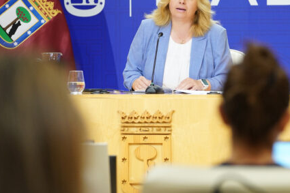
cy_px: 37
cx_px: 217
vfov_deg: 5.0
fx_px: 2198
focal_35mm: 273
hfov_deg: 7.5
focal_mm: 151
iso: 3200
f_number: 4
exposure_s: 1/250
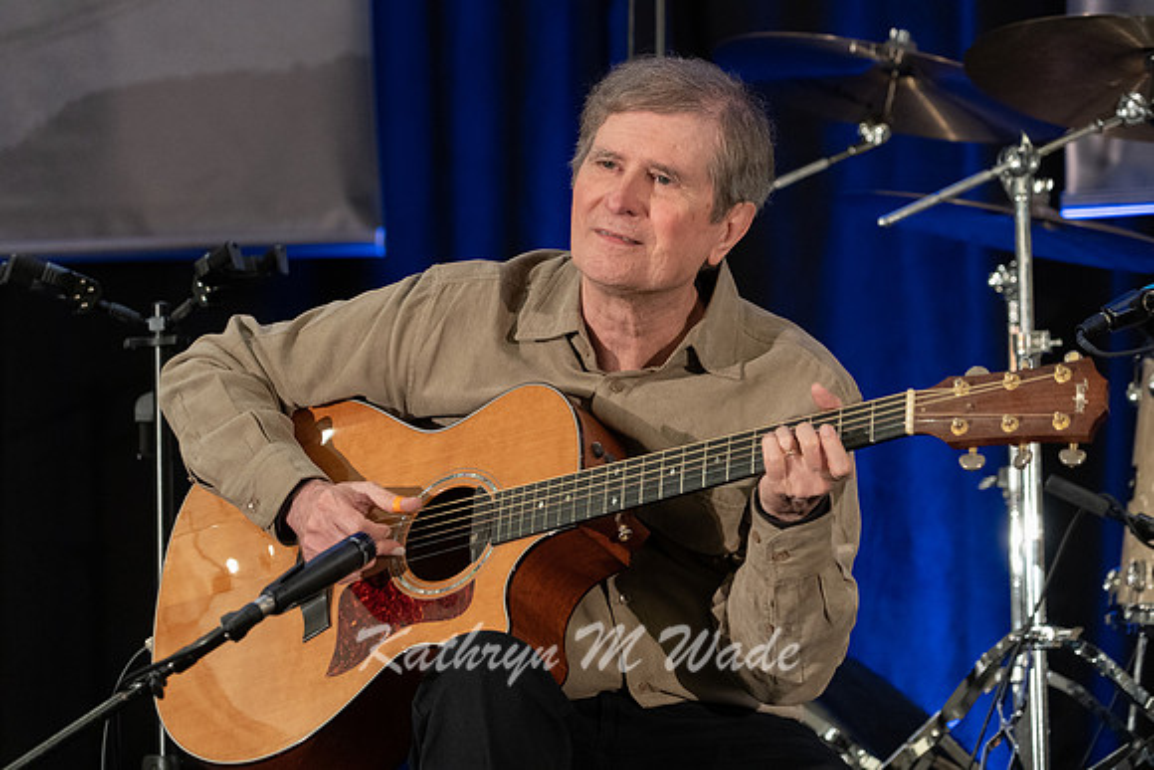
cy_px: 385
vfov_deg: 7.9
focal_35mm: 175
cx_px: 577
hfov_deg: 11.7
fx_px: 5611
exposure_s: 1/160
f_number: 6.3
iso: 5000
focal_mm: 175
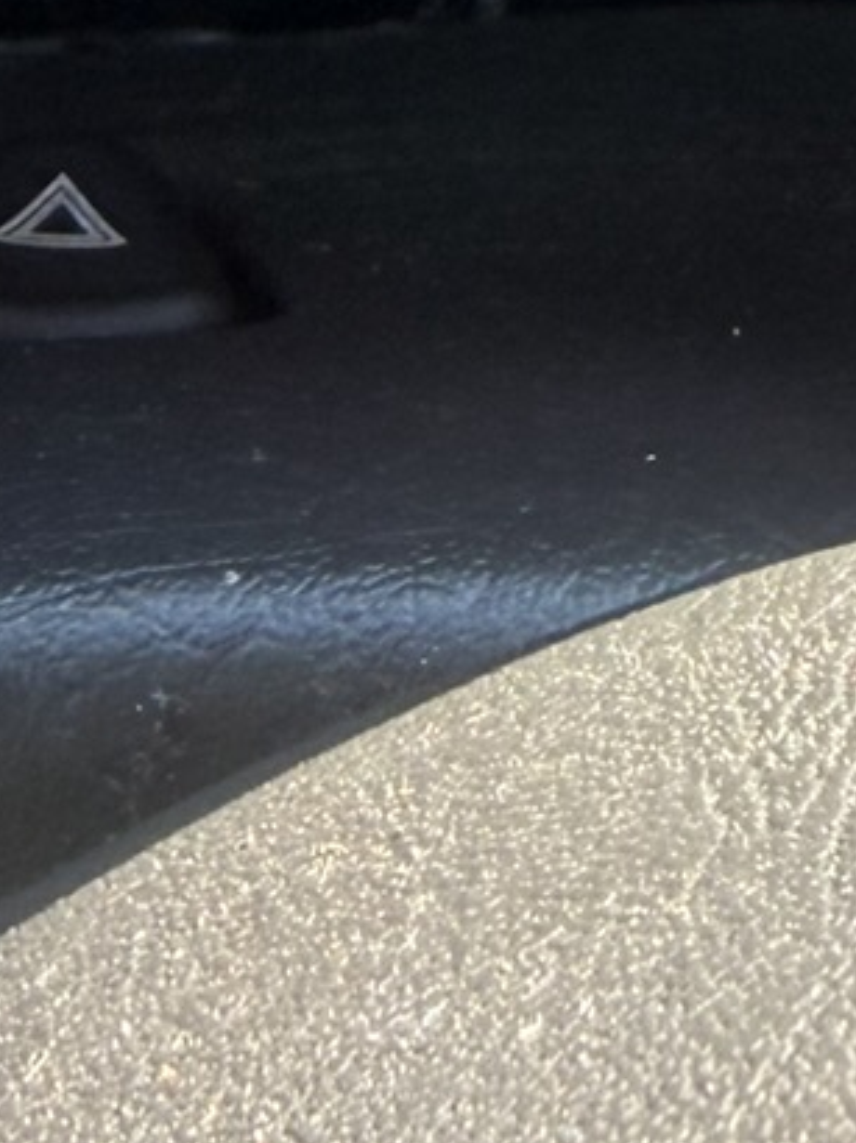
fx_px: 3961
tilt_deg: -27.4
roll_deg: -3.7
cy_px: -198
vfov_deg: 15.8
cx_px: 293
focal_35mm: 120
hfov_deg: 12.3
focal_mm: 2.22
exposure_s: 1/121
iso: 100
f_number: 2.2
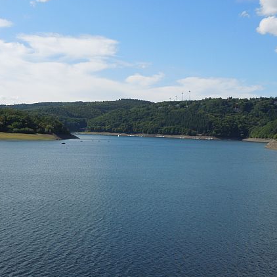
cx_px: 80
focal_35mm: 52
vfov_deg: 32.7
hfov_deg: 32.4
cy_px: 114
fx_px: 471
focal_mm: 5.6
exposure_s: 1/1250
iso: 100
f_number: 3.6
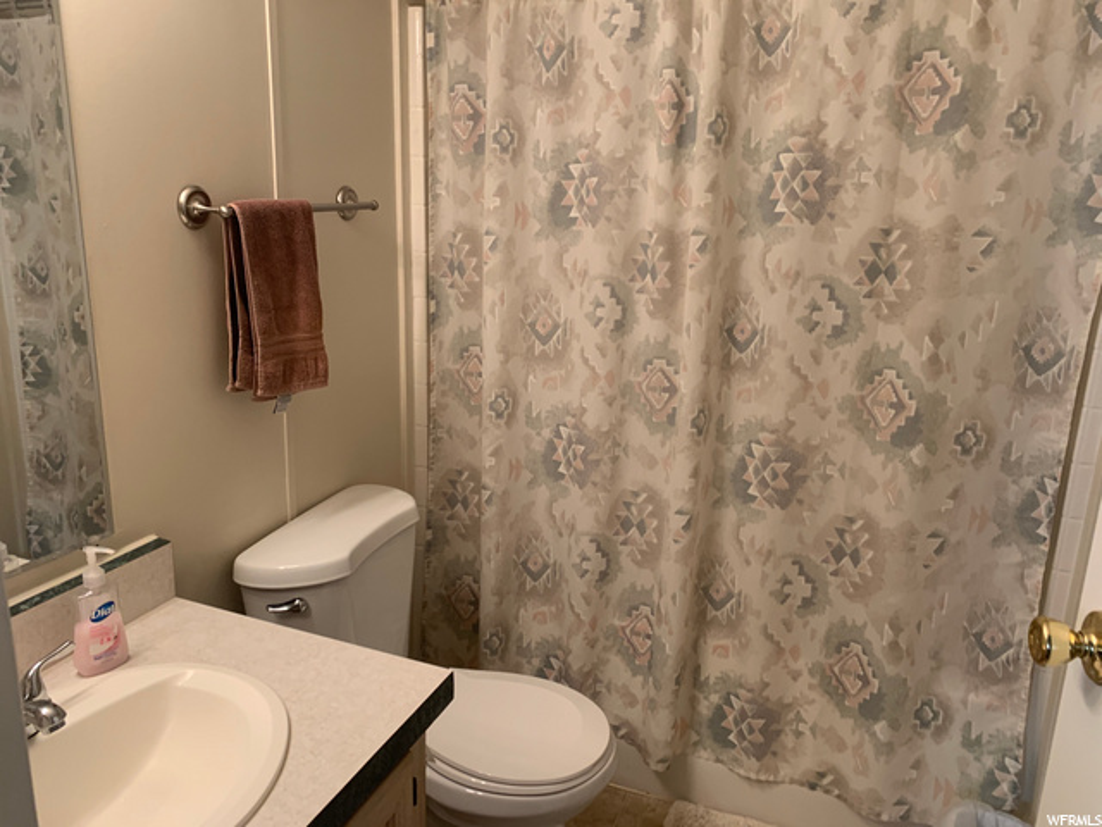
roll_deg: -1.7
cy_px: 414
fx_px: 828
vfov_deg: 53.1
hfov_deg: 67.3
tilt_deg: -13.9
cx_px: 551
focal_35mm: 26
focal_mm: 4.25
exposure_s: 1/60
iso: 125
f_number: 1.8
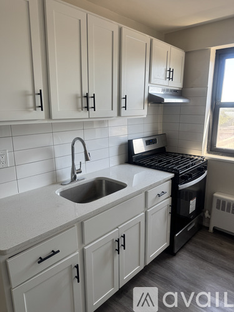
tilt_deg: -13.1
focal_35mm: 24
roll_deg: -0.4
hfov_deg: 56.8
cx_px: 117
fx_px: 216
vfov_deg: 71.6
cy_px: 156
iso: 80
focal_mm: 6.76
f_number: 1.78
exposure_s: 1/121
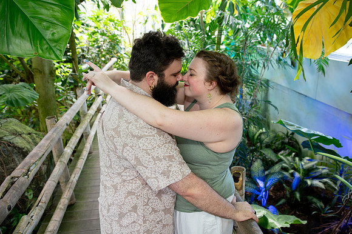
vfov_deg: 47.5
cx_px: 184
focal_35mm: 27
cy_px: 111
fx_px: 266
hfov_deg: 66.9
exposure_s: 1/125
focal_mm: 26
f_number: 3.2
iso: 800
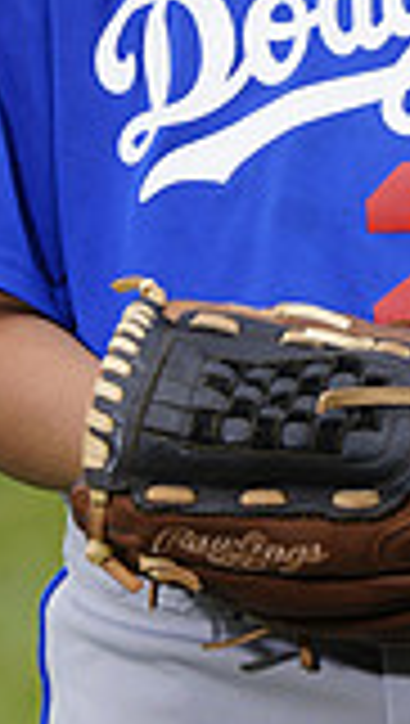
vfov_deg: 3.5
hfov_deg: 2.0
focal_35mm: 611
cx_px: 710
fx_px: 11766
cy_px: -225
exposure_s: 1/250
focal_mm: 162
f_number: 6.3
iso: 100
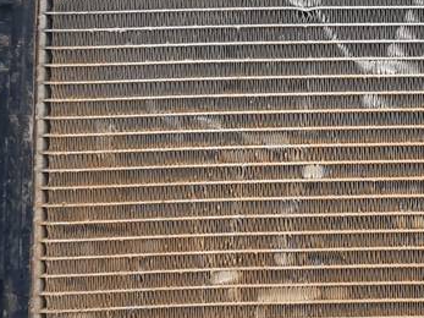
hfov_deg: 16.7
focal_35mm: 108
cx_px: 615
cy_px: -57
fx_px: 1322
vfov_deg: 13.4
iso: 50
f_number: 2.4
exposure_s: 1/163
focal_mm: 4.3
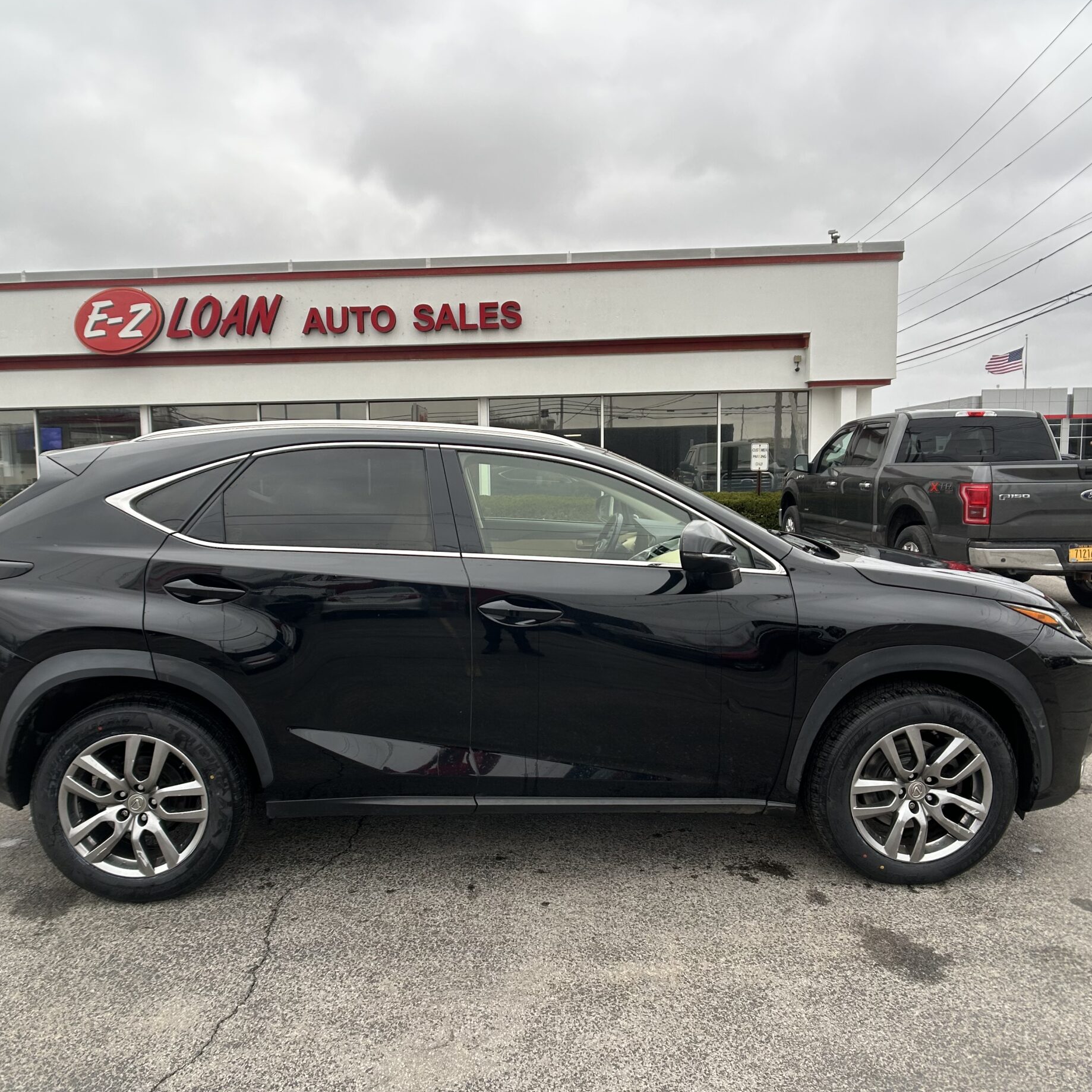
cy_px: 554
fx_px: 1142
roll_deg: +1.5
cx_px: 475
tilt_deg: -5.4
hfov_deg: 51.0
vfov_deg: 51.1
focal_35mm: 32
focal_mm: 5.7
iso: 50
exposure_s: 1/917
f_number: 1.5
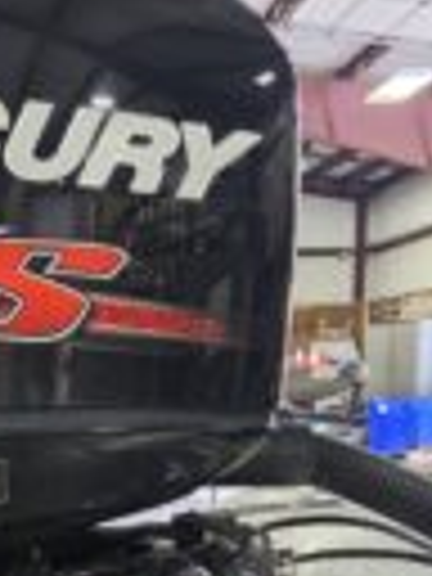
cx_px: -9
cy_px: 547
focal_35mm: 67
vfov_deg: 27.6
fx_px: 1115
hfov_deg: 21.1
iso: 250
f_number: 1.8
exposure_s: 1/120
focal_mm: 5.4
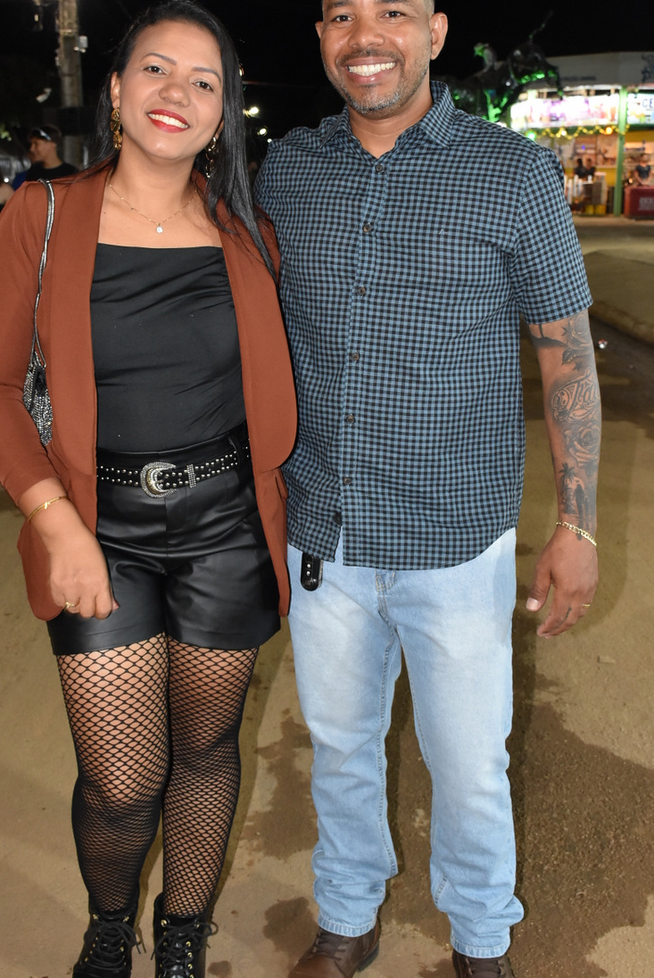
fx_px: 1251
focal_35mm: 46
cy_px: 459
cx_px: 298
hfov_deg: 29.3
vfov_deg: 42.7
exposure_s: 1/60
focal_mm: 24
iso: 1600
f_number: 5.6
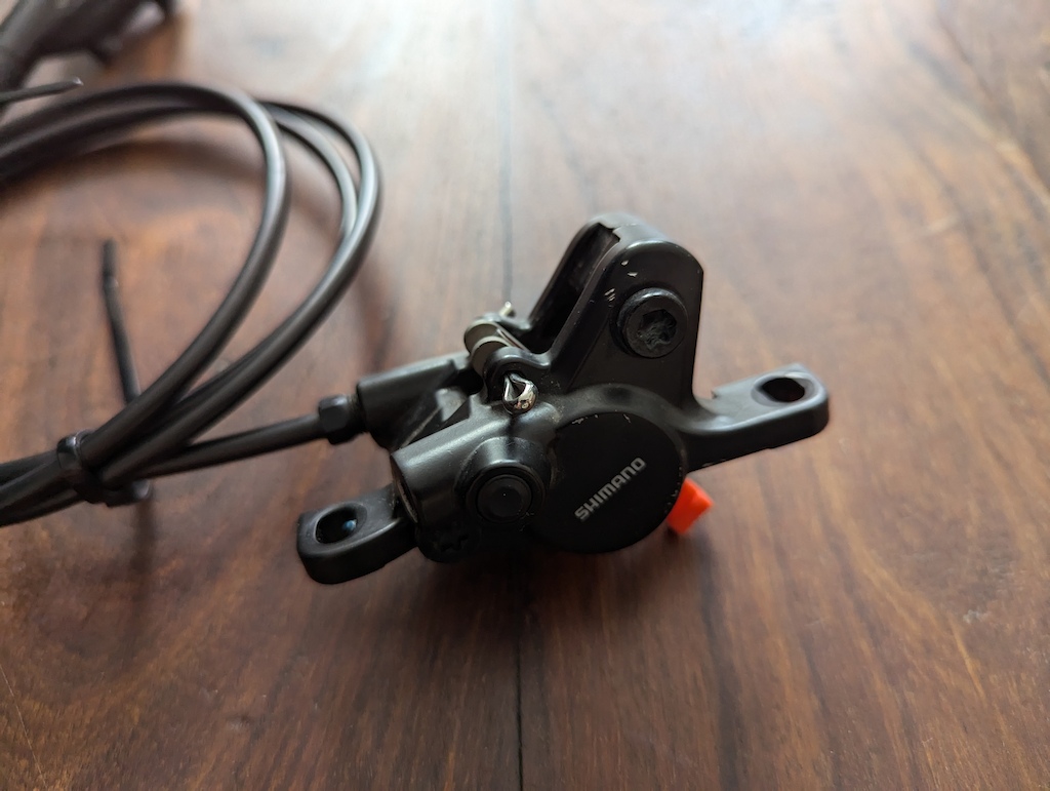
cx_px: 525
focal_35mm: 24
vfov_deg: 56.9
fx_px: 729
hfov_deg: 71.5
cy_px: 396
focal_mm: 6.81
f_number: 1.85
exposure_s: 1/183
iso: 723
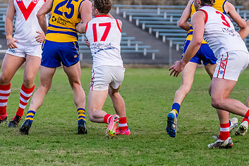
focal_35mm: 425
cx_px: 0
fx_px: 2942
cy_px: 22
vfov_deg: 3.2
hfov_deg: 4.8
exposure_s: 1/1600
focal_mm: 170
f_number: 4
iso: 1800
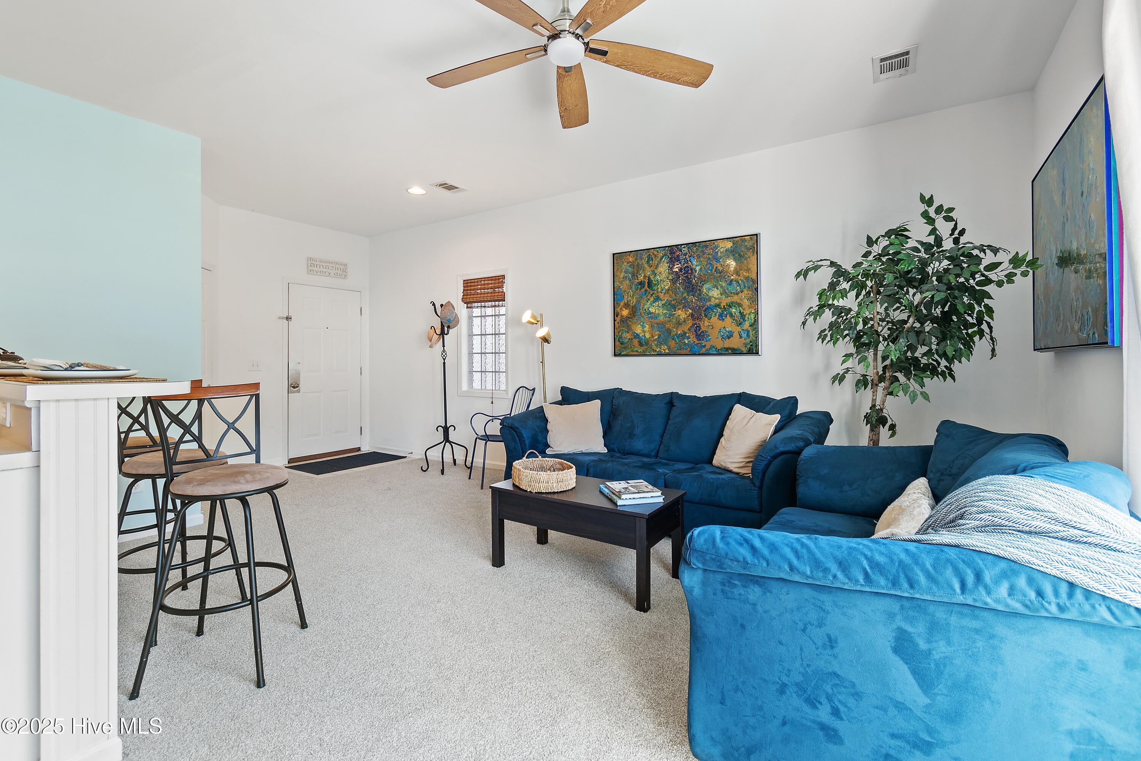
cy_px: 380
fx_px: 475
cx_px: 570
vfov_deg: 77.3
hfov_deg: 100.4
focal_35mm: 15
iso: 100
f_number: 4.5
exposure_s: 1/3
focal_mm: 10
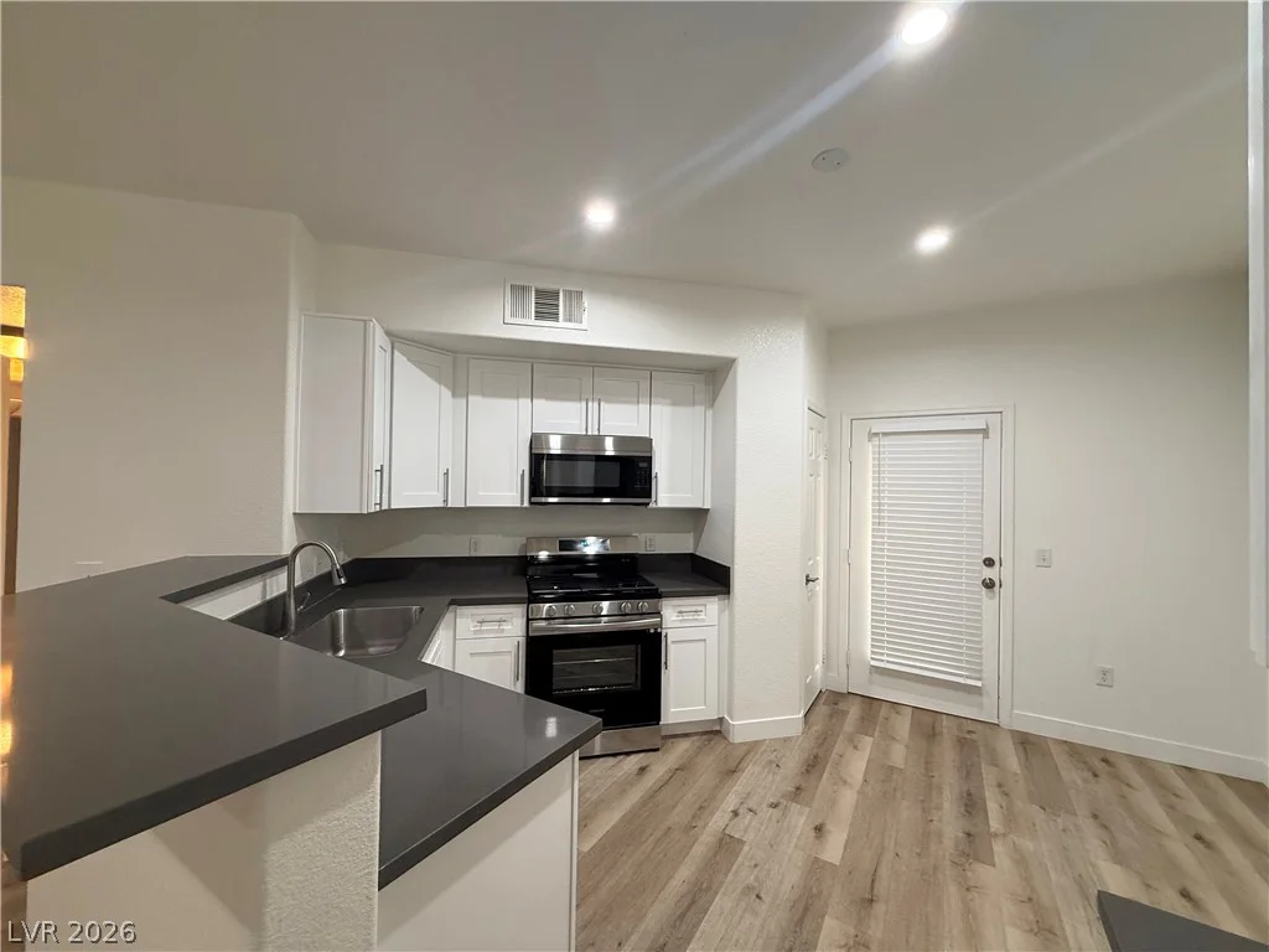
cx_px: 634
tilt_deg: +1.5
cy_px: 476
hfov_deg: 102.1
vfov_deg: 85.7
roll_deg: -0.2
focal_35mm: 14
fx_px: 513
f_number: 2.2
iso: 200
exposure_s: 1/60
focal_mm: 2.22
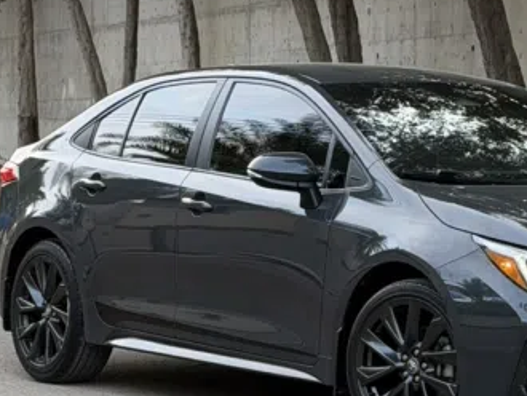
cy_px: 129
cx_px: 447
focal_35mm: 93
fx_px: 1417
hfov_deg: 20.7
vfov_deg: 15.9
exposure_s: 1/121
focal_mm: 6.76
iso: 64
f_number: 1.78
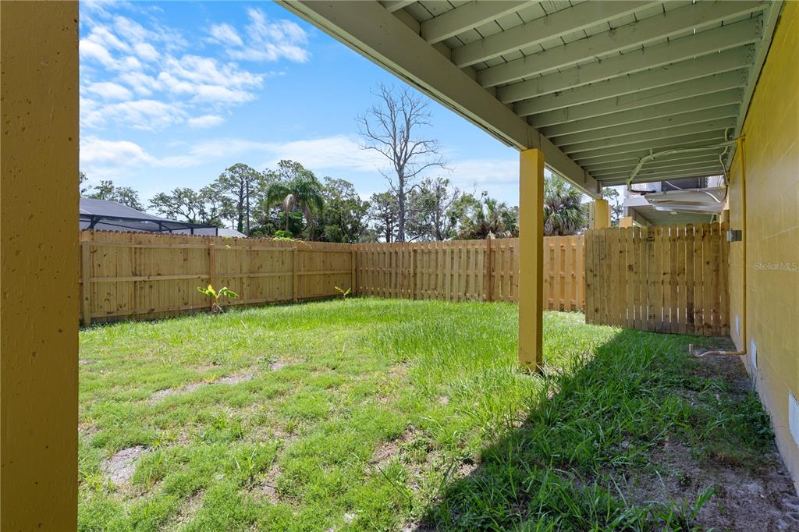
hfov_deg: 93.3
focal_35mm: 17
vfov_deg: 70.4
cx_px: 400
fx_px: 377
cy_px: 266
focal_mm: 17
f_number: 9
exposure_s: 1/100
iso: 320
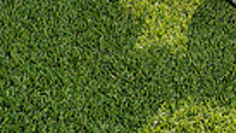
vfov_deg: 6.2
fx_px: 1139
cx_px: 188
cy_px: -231
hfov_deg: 11.8
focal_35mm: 182
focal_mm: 53
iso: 320
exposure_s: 1/250
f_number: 10
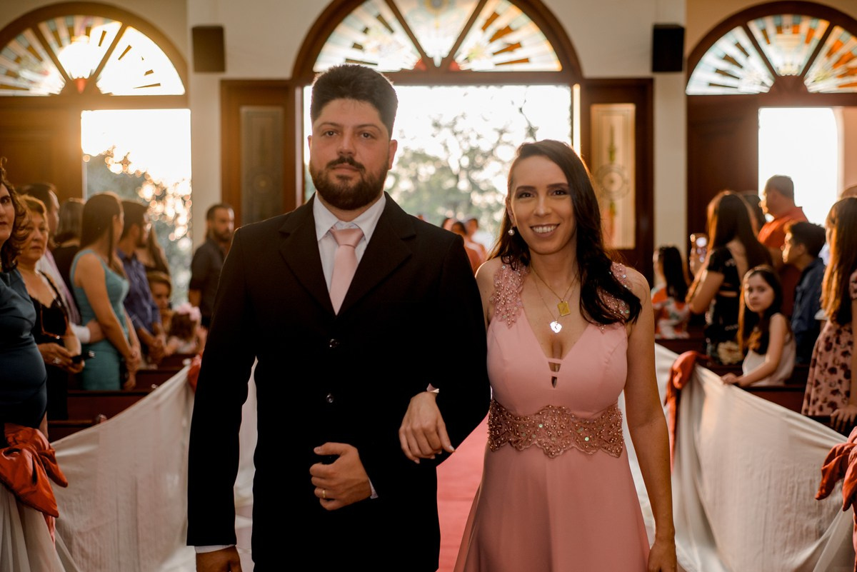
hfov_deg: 38.3
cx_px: 428
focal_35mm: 52
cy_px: 286
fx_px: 1233
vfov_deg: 26.1
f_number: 2.8
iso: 500
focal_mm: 50
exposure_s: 1/160
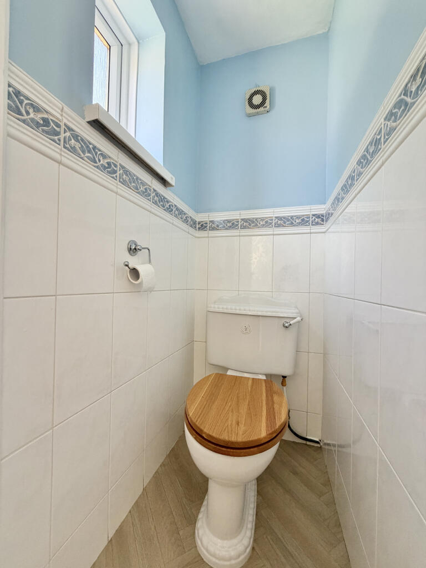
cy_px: 284
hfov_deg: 85.7
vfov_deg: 102.1
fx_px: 230
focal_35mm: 14
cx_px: 213
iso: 320
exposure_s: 1/121
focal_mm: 2.22
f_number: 2.2
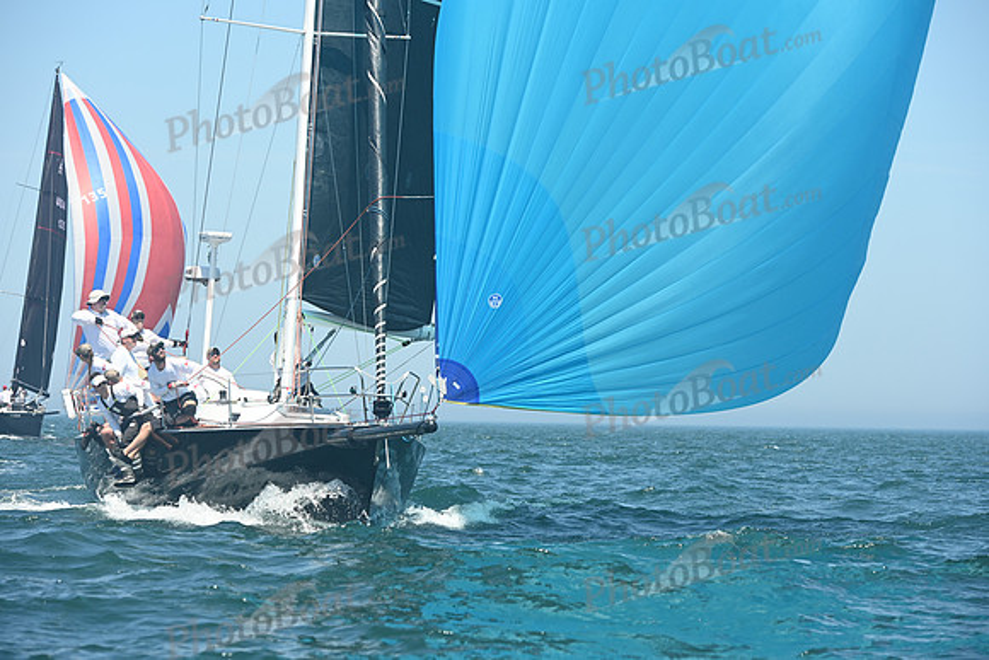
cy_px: 330
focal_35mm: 145
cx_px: 494
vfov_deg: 9.5
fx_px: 3984
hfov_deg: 14.2
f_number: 6.3
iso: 320
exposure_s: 1/1000
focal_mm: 145
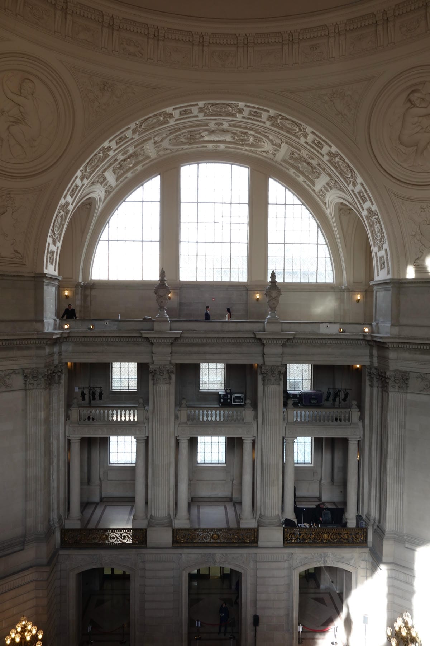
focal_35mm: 28
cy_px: 323
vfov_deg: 65.5
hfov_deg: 46.4
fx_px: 502
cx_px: 215
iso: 125
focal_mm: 10.42
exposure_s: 1/25
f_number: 6.3
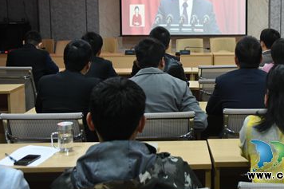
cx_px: 191
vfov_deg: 22.9
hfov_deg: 33.6
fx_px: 465
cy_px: 62
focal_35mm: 59
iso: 800
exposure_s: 1/25
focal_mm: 28
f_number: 4
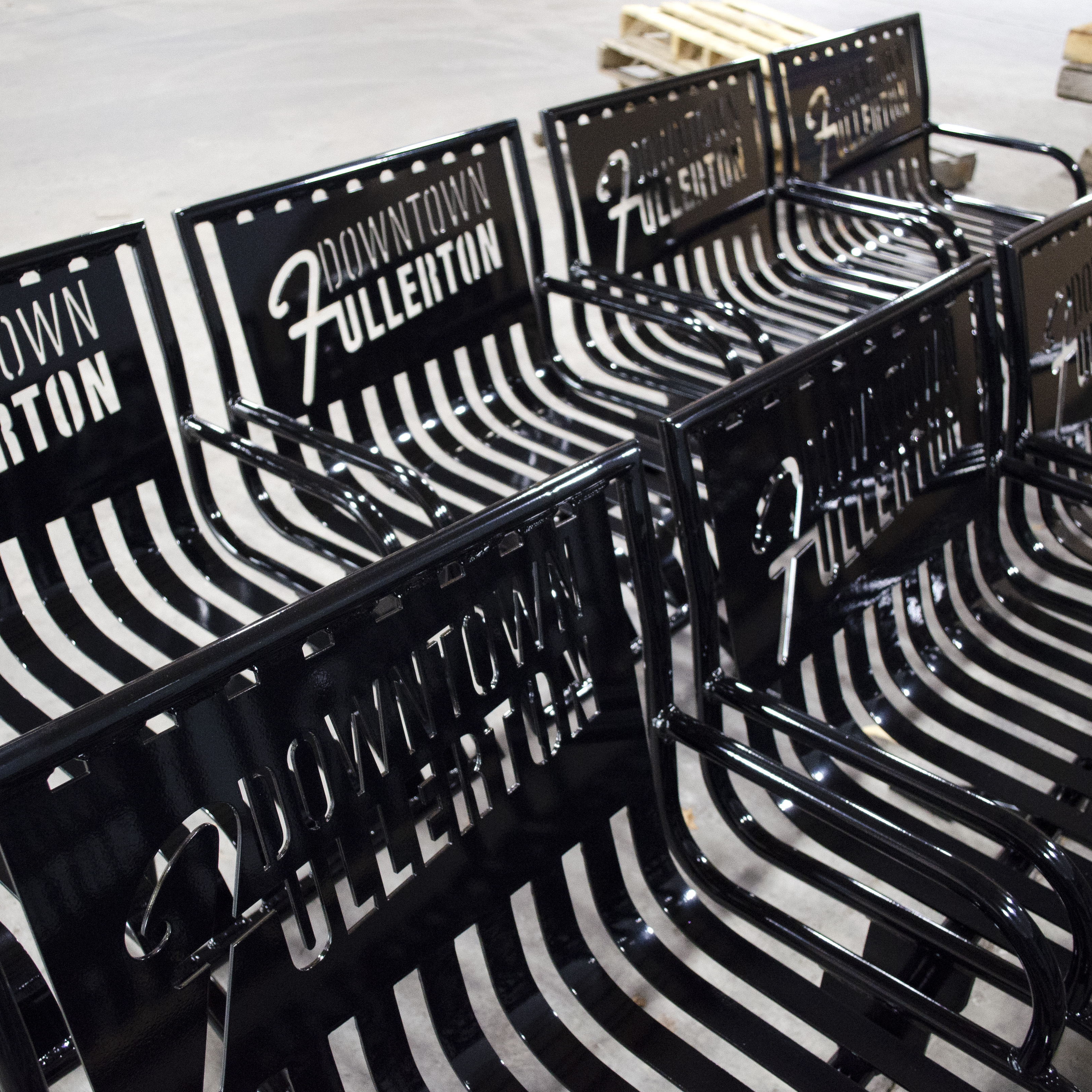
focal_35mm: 35
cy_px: 549
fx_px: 1249
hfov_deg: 47.0
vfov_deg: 47.2
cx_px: 453
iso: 2800
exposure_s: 1/30
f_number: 3.5
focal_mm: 18
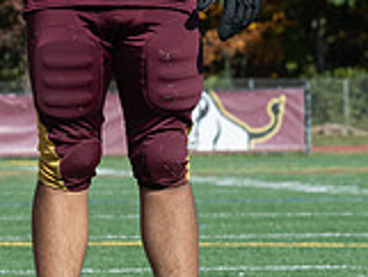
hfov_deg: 5.1
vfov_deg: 3.9
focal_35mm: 382
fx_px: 4064
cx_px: -211
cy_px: -116
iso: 360
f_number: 5.6
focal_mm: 80
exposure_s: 1/1600
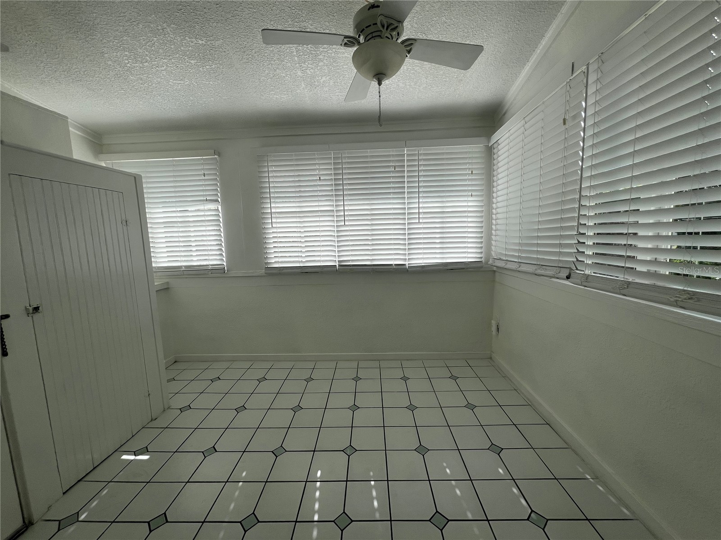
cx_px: 360
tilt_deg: -6.7
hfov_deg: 106.2
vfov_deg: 89.9
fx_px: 271
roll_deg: +1.9
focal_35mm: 13
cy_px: 270
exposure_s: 1/1096
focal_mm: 1.57
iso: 32
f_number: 1.8
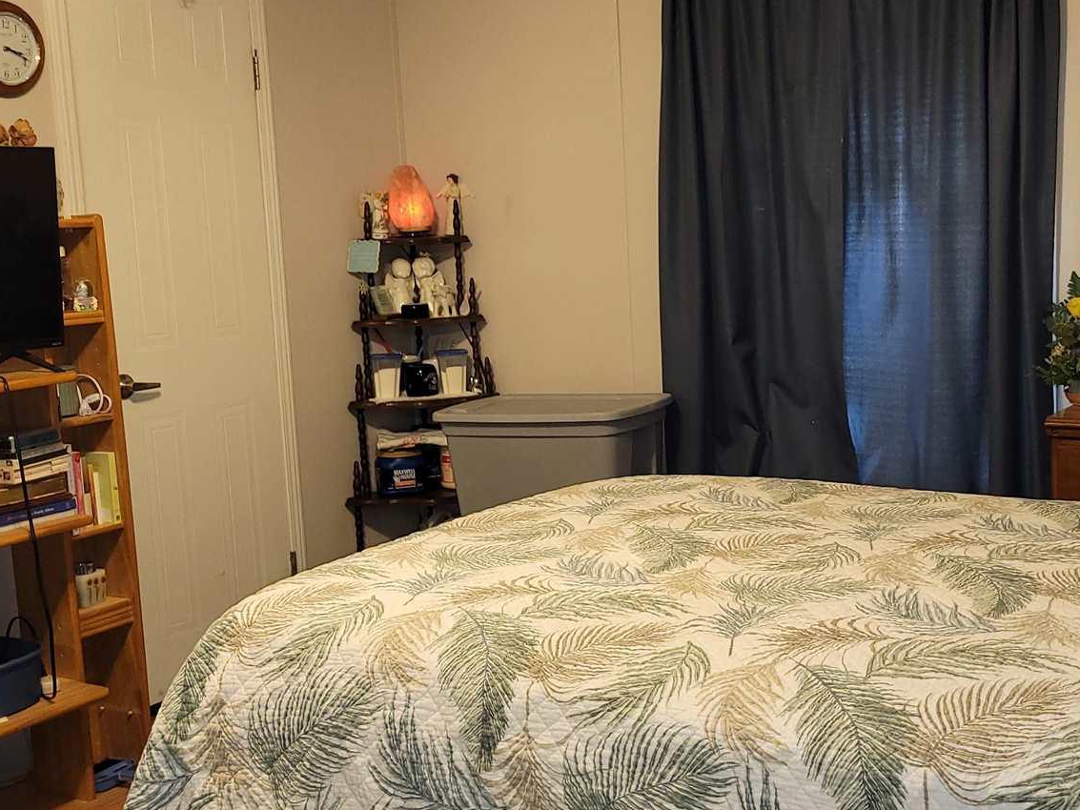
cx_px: 666
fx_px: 1467
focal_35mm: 47
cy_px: 444
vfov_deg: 30.9
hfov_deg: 40.2
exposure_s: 1/24
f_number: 1.8
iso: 160
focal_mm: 5.4
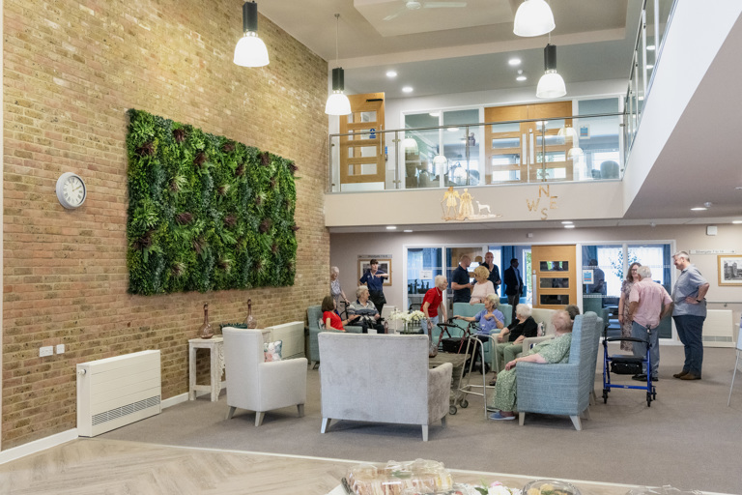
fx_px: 660
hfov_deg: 58.7
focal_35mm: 32
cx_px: 371
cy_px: 248
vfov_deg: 41.1
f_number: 8
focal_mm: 32
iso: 6400
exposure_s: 1/200
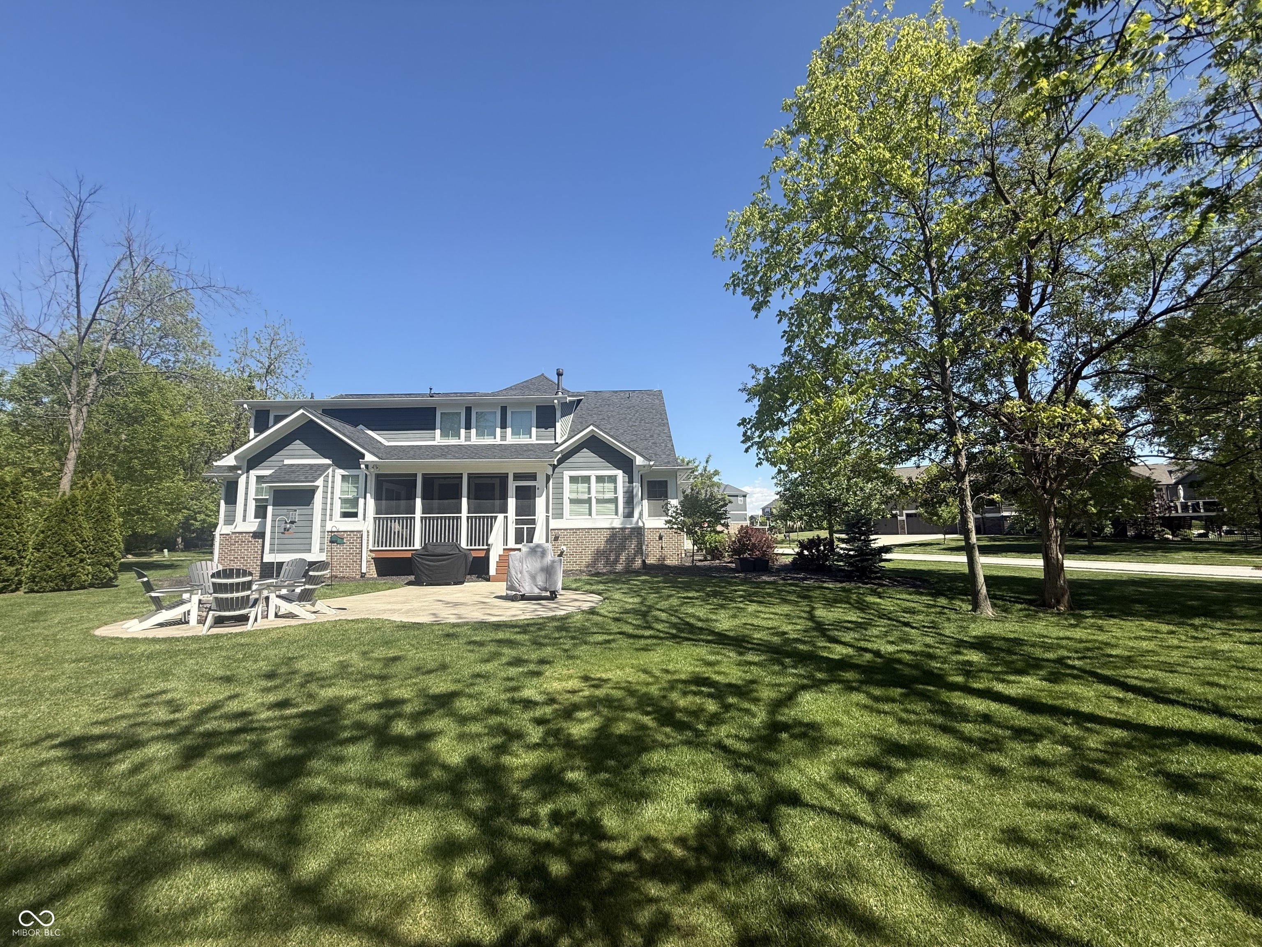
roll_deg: +0.1
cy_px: 474
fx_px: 510
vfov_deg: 85.7
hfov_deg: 102.1
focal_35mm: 14
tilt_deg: +8.2
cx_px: 631
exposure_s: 1/1745
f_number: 2.2
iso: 50
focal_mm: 2.22
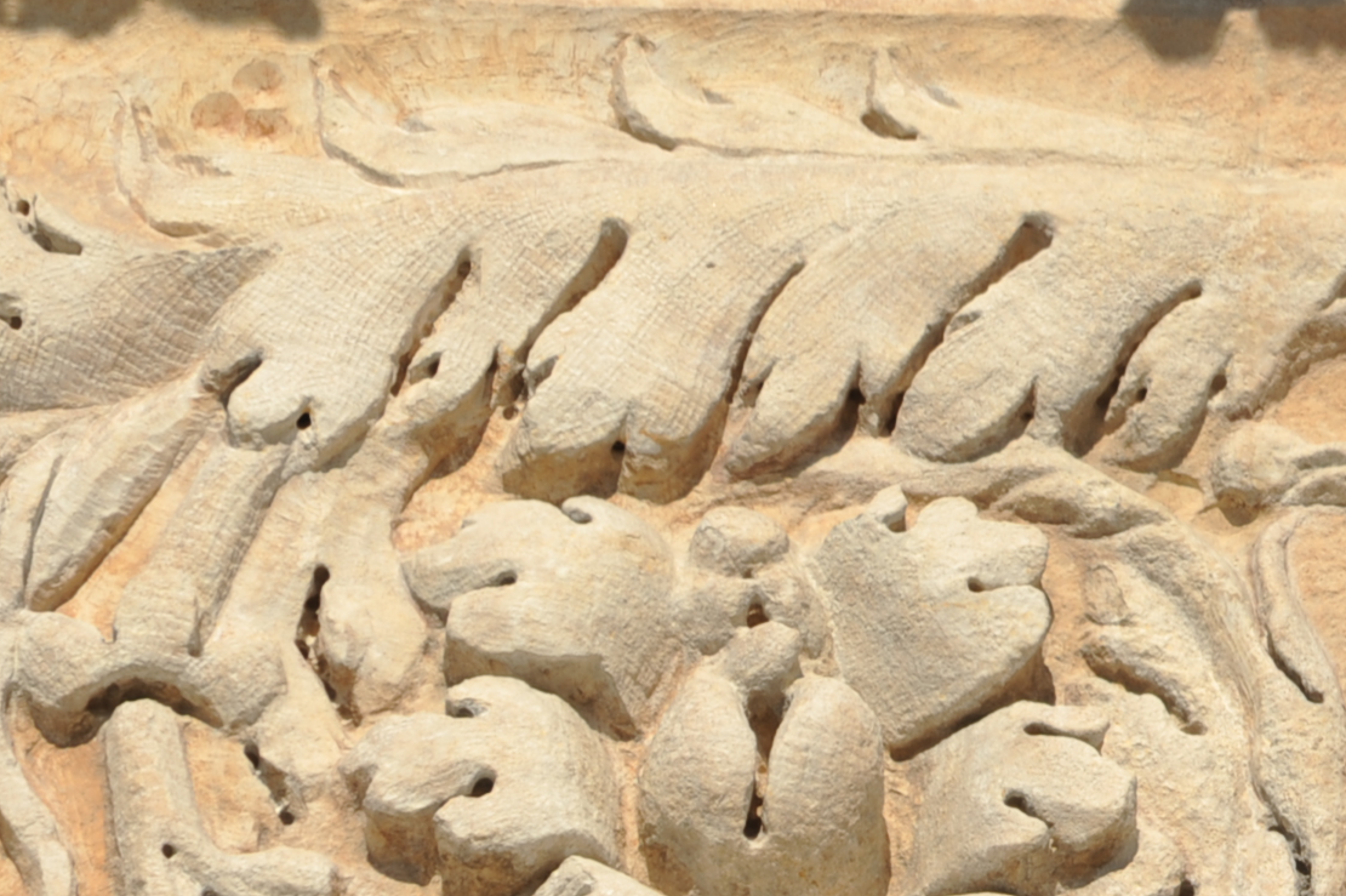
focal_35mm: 1319
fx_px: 49292
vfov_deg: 1.0
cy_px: 561
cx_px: 1529
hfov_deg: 1.6
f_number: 16
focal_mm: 460
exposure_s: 1/200
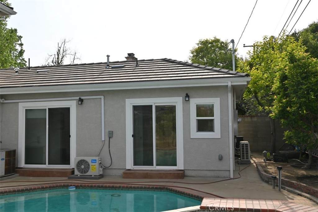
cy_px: 106
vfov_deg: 37.6
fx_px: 311
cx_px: 159
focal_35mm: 35
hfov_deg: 54.1
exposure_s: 1/200
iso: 100
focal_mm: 23.5
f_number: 10
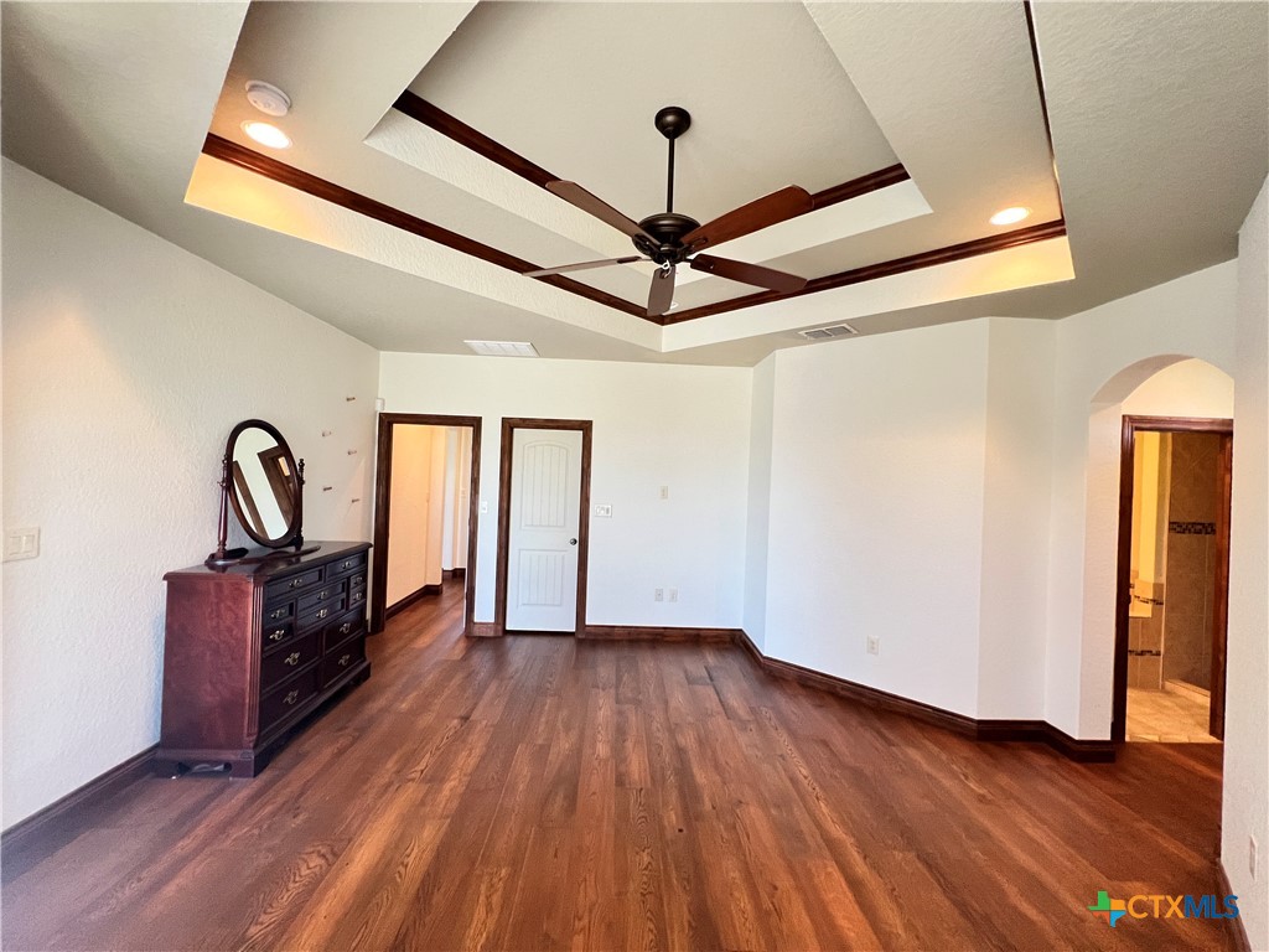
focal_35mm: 13
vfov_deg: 89.9
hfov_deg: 106.2
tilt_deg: +0.1
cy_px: 476
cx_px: 634
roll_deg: -2.4
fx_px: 477
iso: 320
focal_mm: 1.57
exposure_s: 1/60
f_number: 1.8
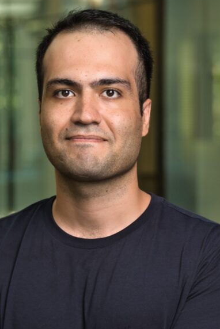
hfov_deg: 6.7
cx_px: 94
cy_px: 232
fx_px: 1886
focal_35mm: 206
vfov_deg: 10.0
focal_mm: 87.1
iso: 320
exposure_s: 1/125
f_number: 4
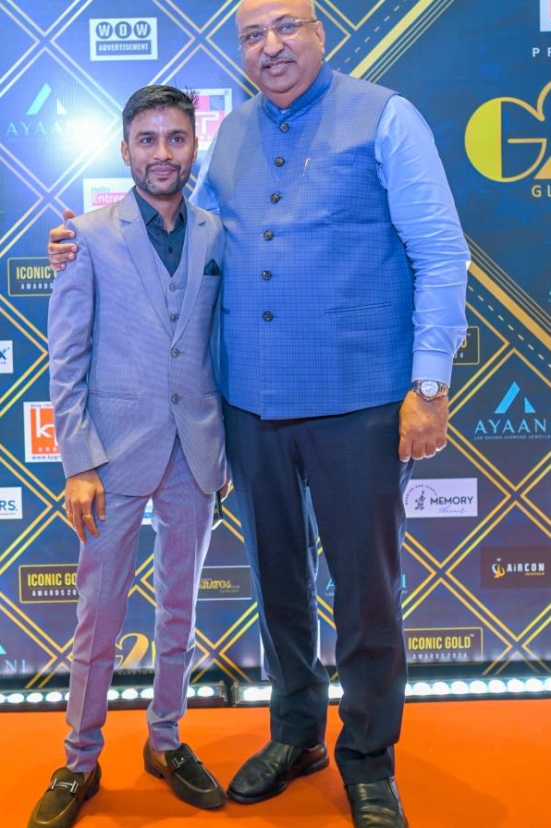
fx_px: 920
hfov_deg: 33.3
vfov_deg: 48.5
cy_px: 384
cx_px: 261
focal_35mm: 40
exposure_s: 1/320
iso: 1000
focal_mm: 35
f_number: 1.8
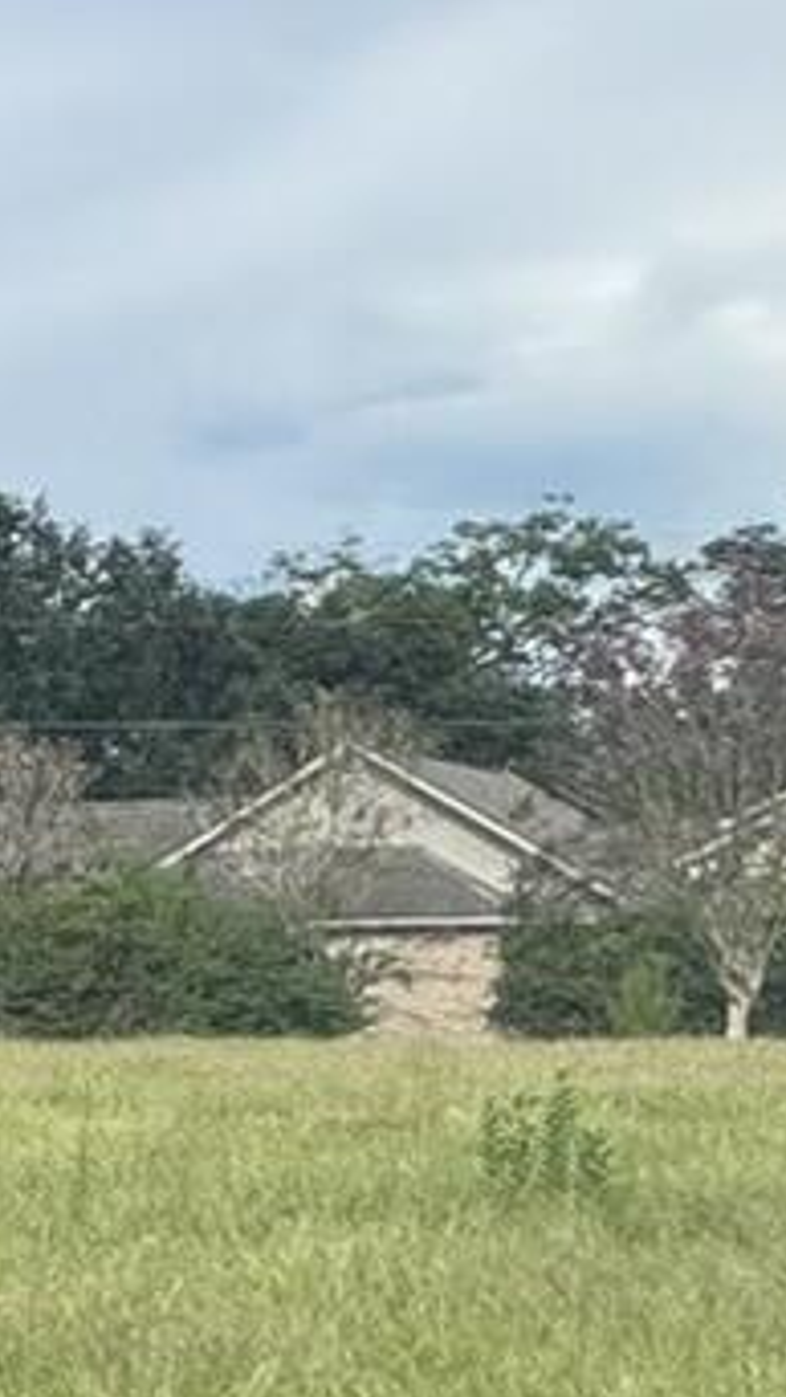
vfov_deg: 23.0
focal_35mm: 91
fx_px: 3371
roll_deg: -0.2
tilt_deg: -2.4
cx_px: -2097
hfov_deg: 8.7
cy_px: 1161
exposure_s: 1/921
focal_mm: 2.22
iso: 40
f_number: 2.2
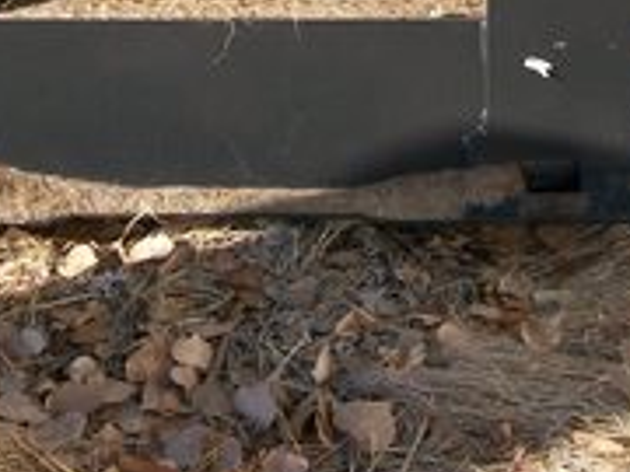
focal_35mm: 109
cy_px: -49
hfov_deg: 18.0
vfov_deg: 13.3
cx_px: 290
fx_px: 1984
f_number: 4.8
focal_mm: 6
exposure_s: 1/400
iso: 80
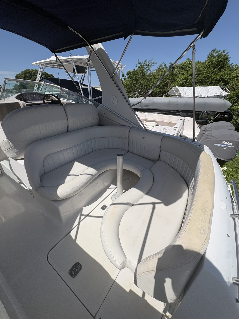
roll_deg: +2.4
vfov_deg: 102.1
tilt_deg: -27.4
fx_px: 129
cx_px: 120
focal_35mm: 14
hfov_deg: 85.7
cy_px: 160
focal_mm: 2.22
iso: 50
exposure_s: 1/3546
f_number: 2.2
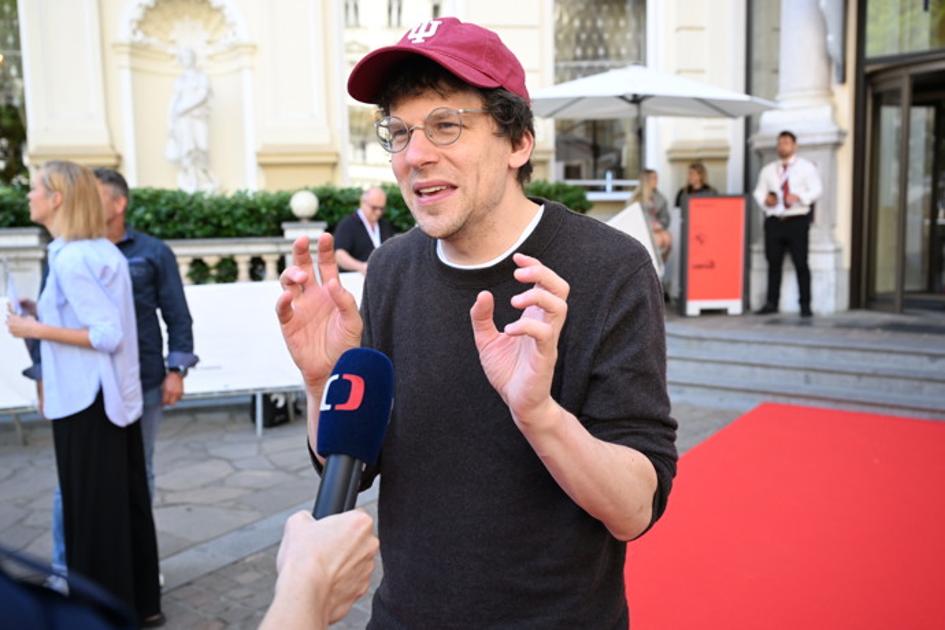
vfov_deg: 41.1
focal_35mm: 32
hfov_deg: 58.7
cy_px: 315
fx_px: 840
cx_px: 472
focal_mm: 32
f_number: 4.5
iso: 1250
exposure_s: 1/800
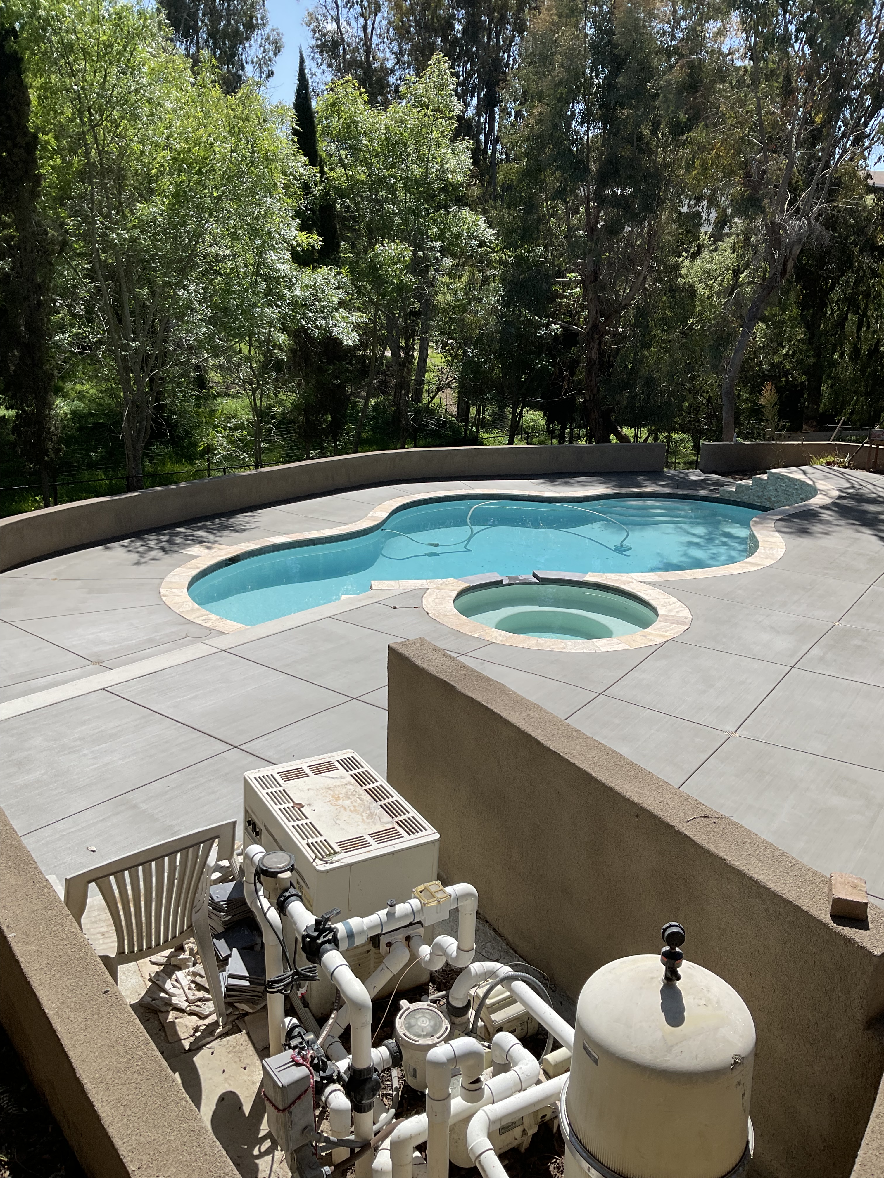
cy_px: 589
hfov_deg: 48.2
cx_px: 442
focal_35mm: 29
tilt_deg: -18.1
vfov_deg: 61.7
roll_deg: -3.6
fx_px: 987
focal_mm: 3
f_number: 1.8
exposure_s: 1/2227
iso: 16
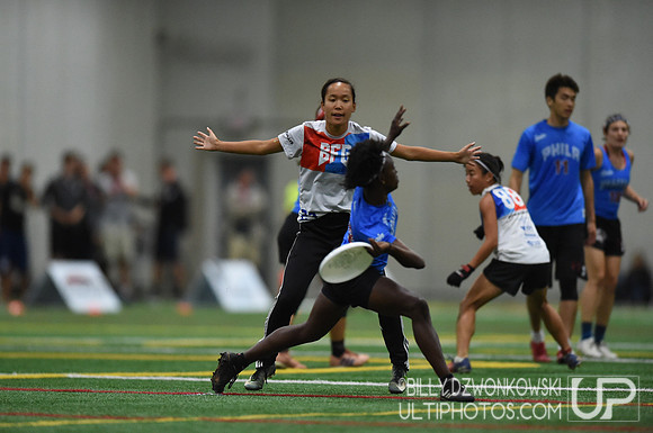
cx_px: 326
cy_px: 216
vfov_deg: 3.4
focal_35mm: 400
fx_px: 7245
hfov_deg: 5.2
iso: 10000
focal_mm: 400
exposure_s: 1/640
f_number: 2.8
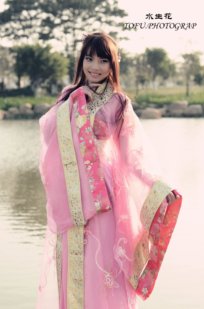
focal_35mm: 75
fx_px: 641
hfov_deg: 18.1
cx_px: 102
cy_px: 154
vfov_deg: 27.1
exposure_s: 1/1500
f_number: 2.8
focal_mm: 50
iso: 200
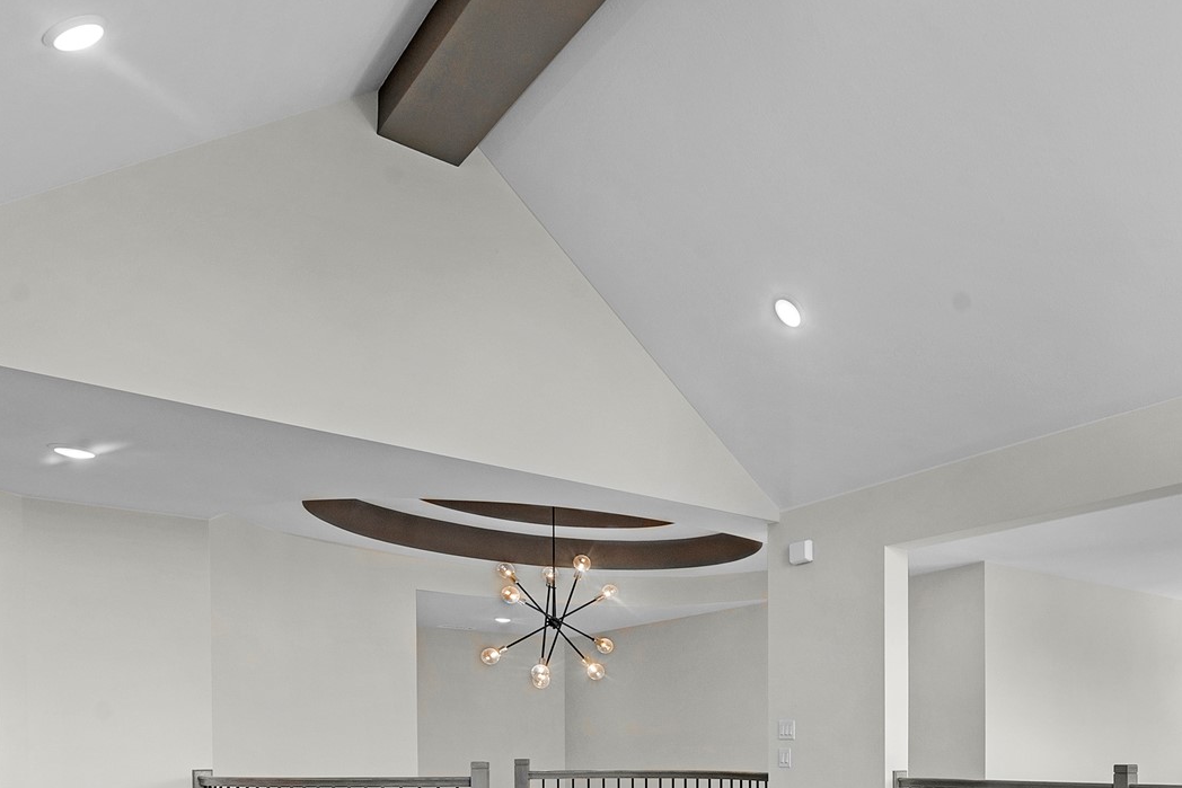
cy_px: 740
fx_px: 952
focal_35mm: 29
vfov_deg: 40.8
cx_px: 1020
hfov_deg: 56.6
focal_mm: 14
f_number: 9
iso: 250
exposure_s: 1/15
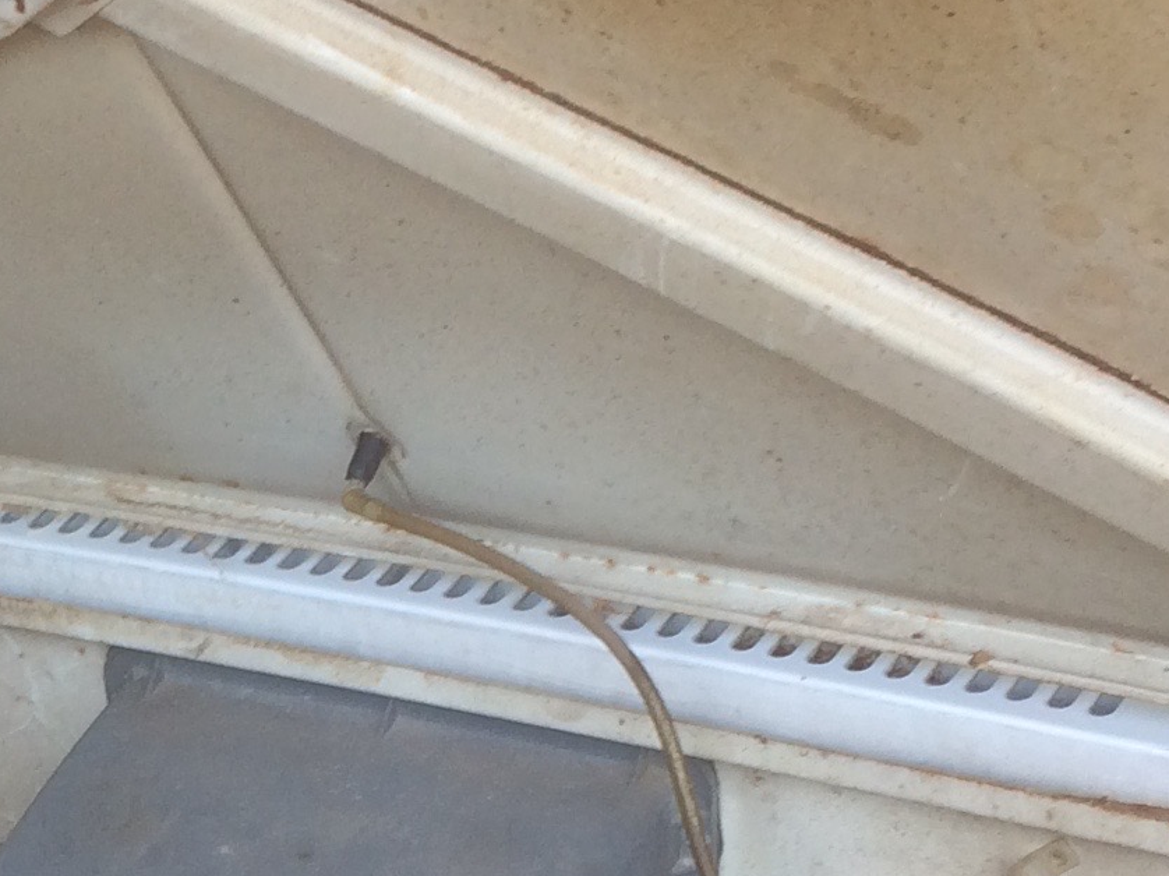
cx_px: -188
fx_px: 3815
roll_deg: +9.8
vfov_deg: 12.5
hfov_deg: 16.8
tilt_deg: -38.9
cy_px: 1255
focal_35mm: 113
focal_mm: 4.15
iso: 32
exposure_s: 1/50
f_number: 2.2
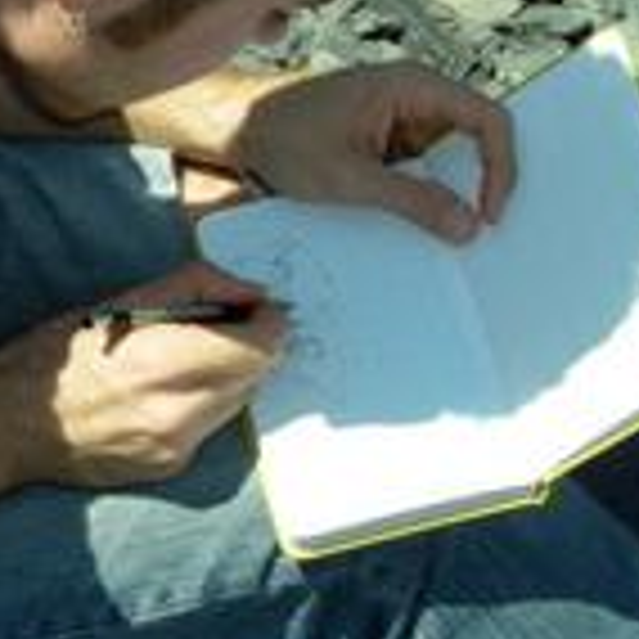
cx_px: 115
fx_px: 3195
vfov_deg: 11.4
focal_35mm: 153
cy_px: 79
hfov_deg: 11.4
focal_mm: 11
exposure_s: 1/163
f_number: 7.3
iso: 72
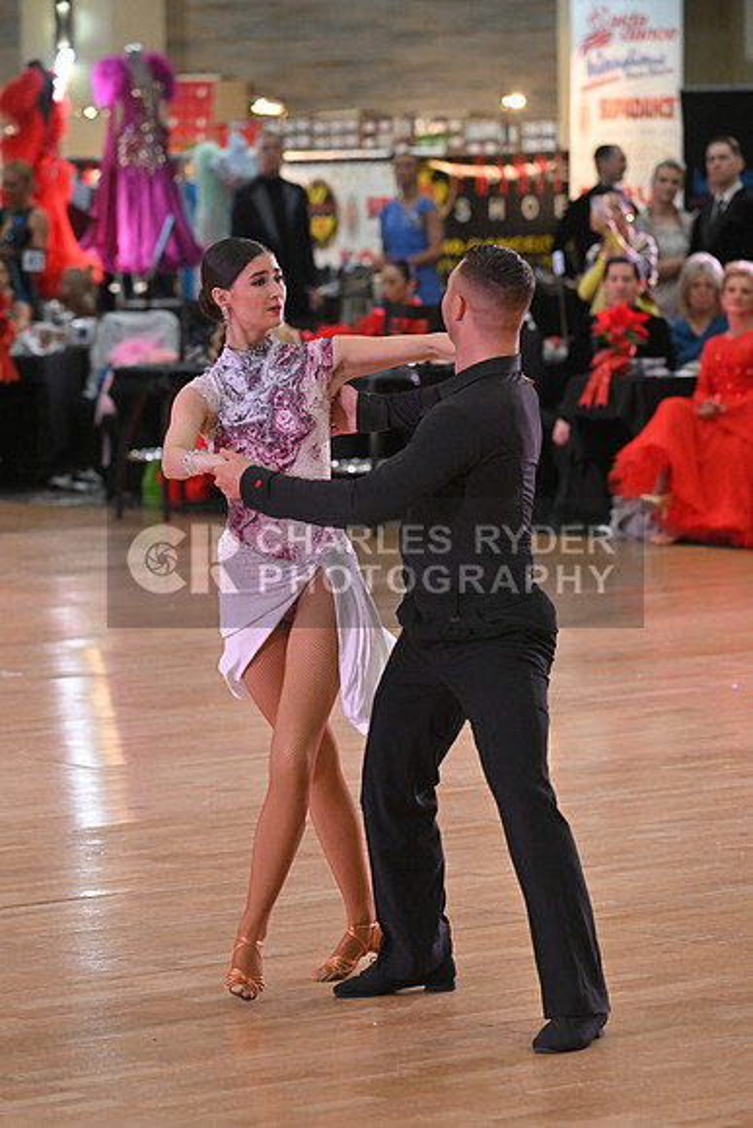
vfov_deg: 11.7
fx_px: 5487
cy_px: 564
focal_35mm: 175
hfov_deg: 7.9
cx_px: 376
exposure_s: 1/400
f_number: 5.6
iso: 3200
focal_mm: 175
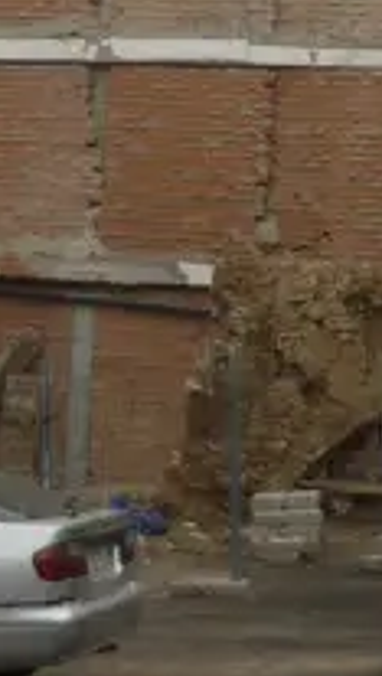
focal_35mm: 111
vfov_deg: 18.9
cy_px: 59
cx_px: 163
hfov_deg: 11.0
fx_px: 1992
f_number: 2.8
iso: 100
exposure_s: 1/250
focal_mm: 5.5
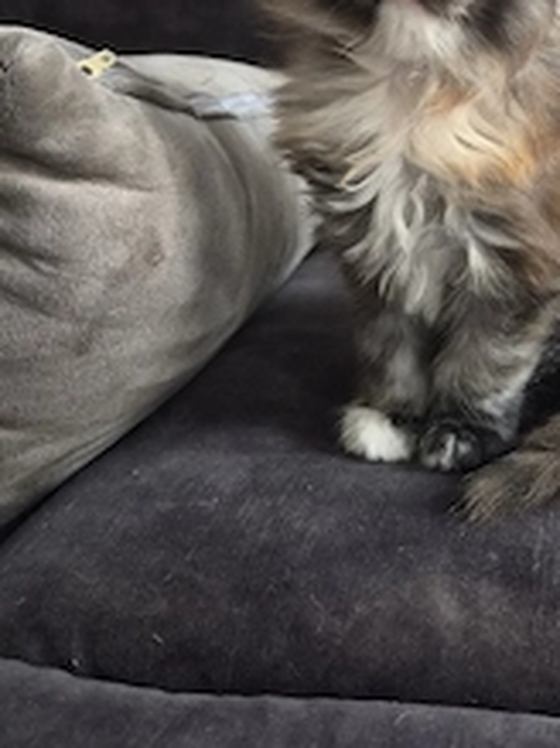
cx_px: 430
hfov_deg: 33.5
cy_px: 246
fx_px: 907
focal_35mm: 42
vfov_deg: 44.1
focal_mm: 5.4
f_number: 1.8
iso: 1600
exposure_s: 1/50
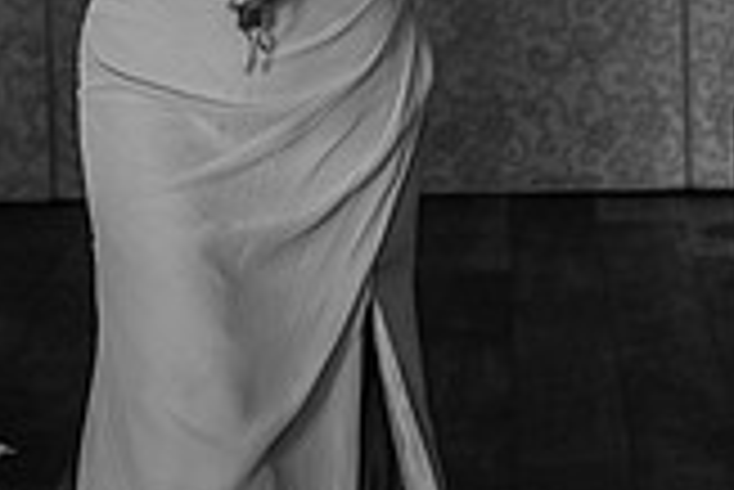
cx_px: 232
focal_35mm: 193
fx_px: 3938
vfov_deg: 7.0
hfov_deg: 10.6
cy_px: -301
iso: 1400
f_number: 2.8
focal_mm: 70
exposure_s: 1/200
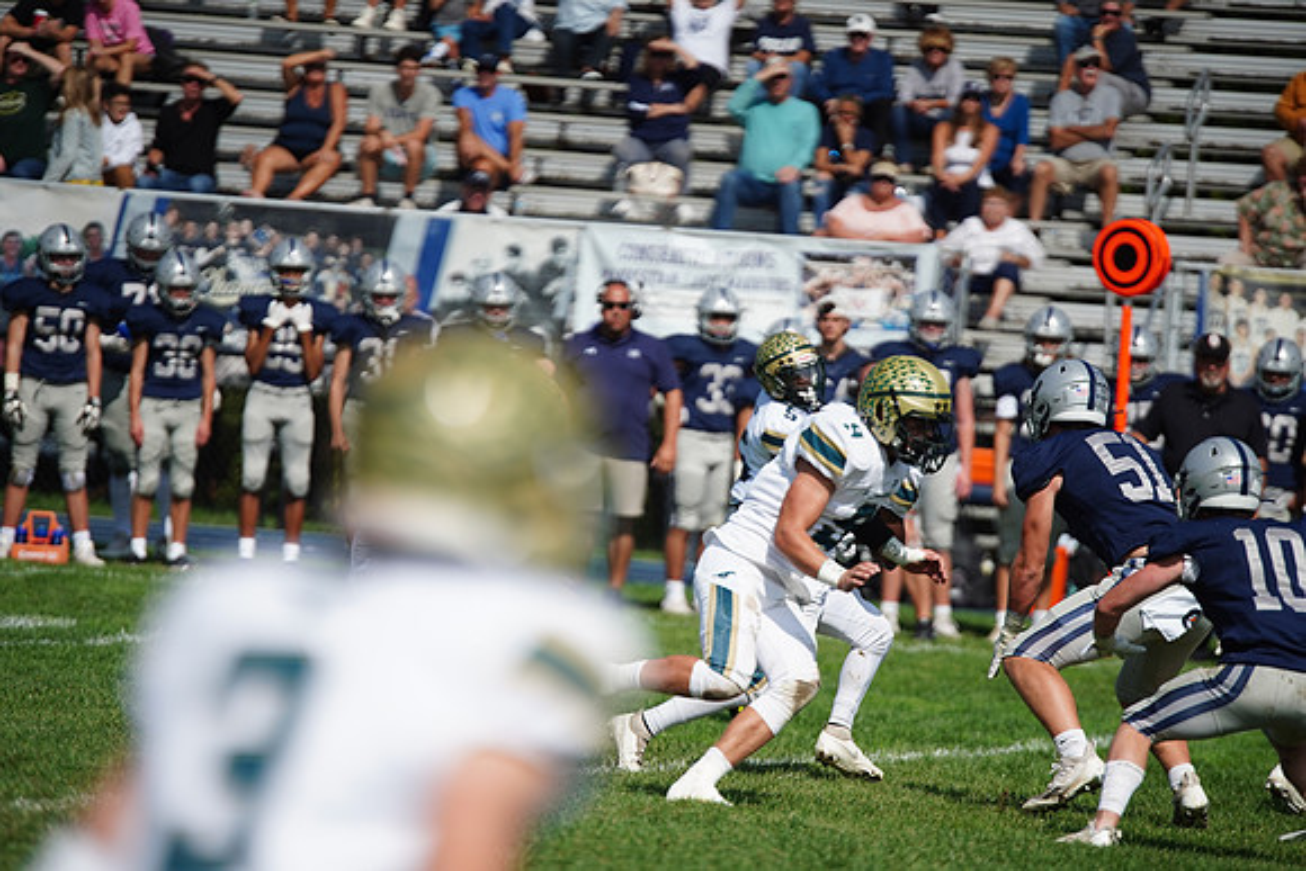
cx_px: 653
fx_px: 10885
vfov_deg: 4.6
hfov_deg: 6.9
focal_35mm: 300
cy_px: 436
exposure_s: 1/8000
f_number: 2.8
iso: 400
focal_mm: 300
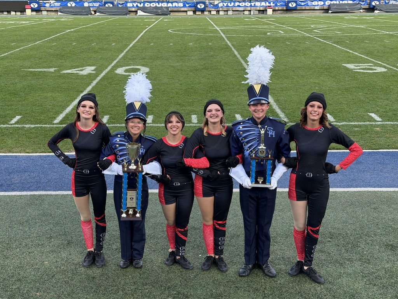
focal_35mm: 48
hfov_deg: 39.7
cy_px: 150
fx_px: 552
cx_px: 199
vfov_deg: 30.3
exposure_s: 1/493
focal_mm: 6.76
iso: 80
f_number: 1.78
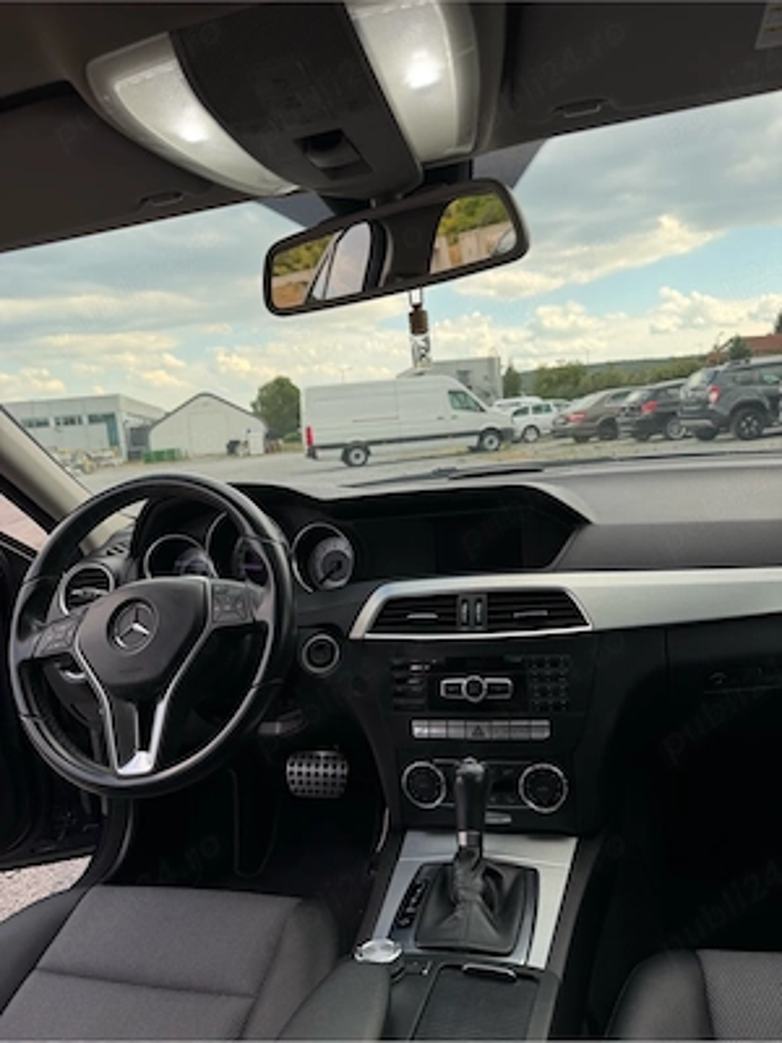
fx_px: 723
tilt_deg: -7.6
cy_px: 522
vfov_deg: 71.6
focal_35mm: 24
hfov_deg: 56.8
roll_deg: +5.5
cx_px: 391
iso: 100
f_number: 1.78
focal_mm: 6.76
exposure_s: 1/514
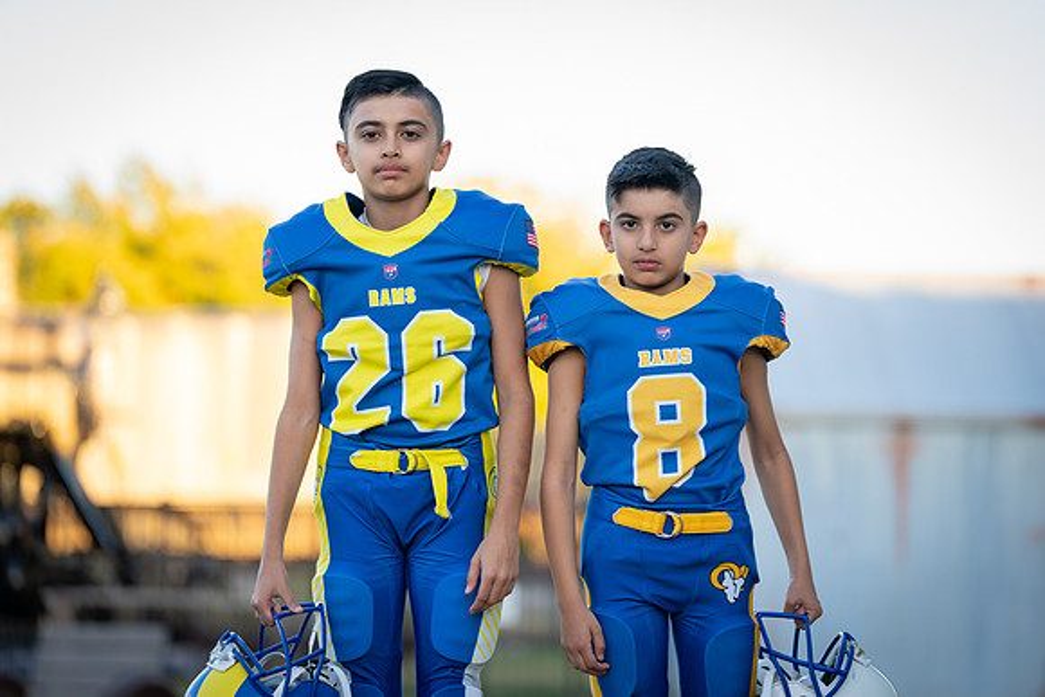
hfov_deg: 15.5
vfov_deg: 10.4
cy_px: 348
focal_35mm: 132
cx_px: 522
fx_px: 3832
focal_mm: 132
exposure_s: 1/320
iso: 250
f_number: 2.8
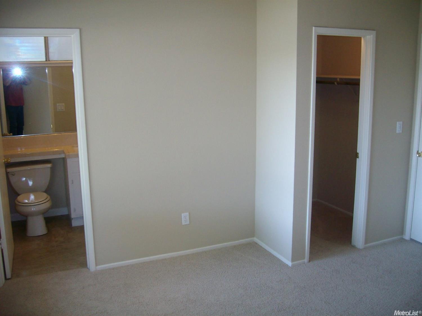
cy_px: 158
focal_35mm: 35
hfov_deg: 52.6
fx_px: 427
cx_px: 211
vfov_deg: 40.7
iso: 124
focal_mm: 5.8
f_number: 2.8
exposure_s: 1/40
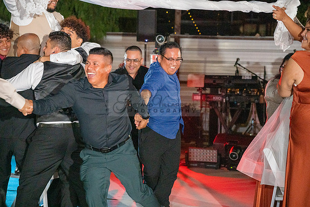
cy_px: 104
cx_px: 155
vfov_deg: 16.3
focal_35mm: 84
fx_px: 723
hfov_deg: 24.2
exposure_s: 1/320
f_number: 4
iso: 4000
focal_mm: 84
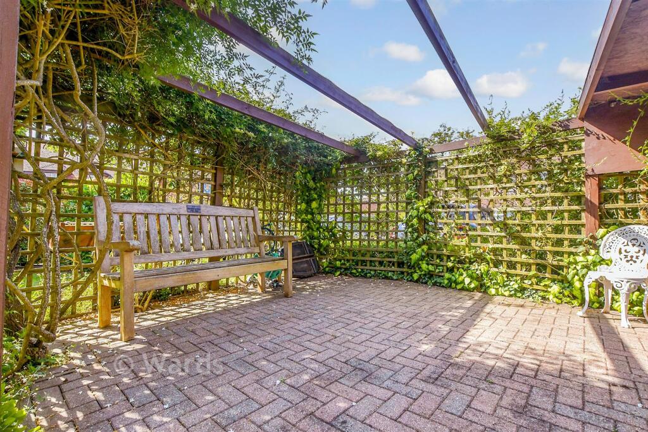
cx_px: 324
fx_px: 270
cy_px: 216
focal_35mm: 15
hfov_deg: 100.4
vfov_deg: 77.3
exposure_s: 1/125
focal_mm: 10
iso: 160
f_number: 8
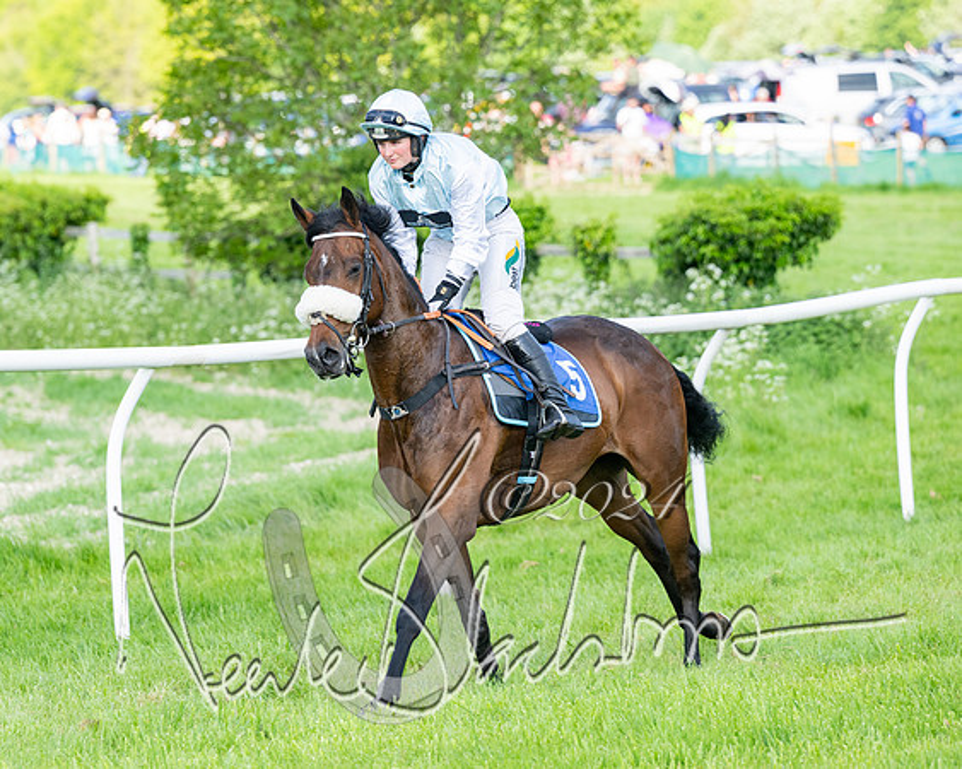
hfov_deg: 8.9
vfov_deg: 7.1
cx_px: 382
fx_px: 6179
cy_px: 322
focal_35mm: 217
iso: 400
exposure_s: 1/1250
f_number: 4
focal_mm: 145
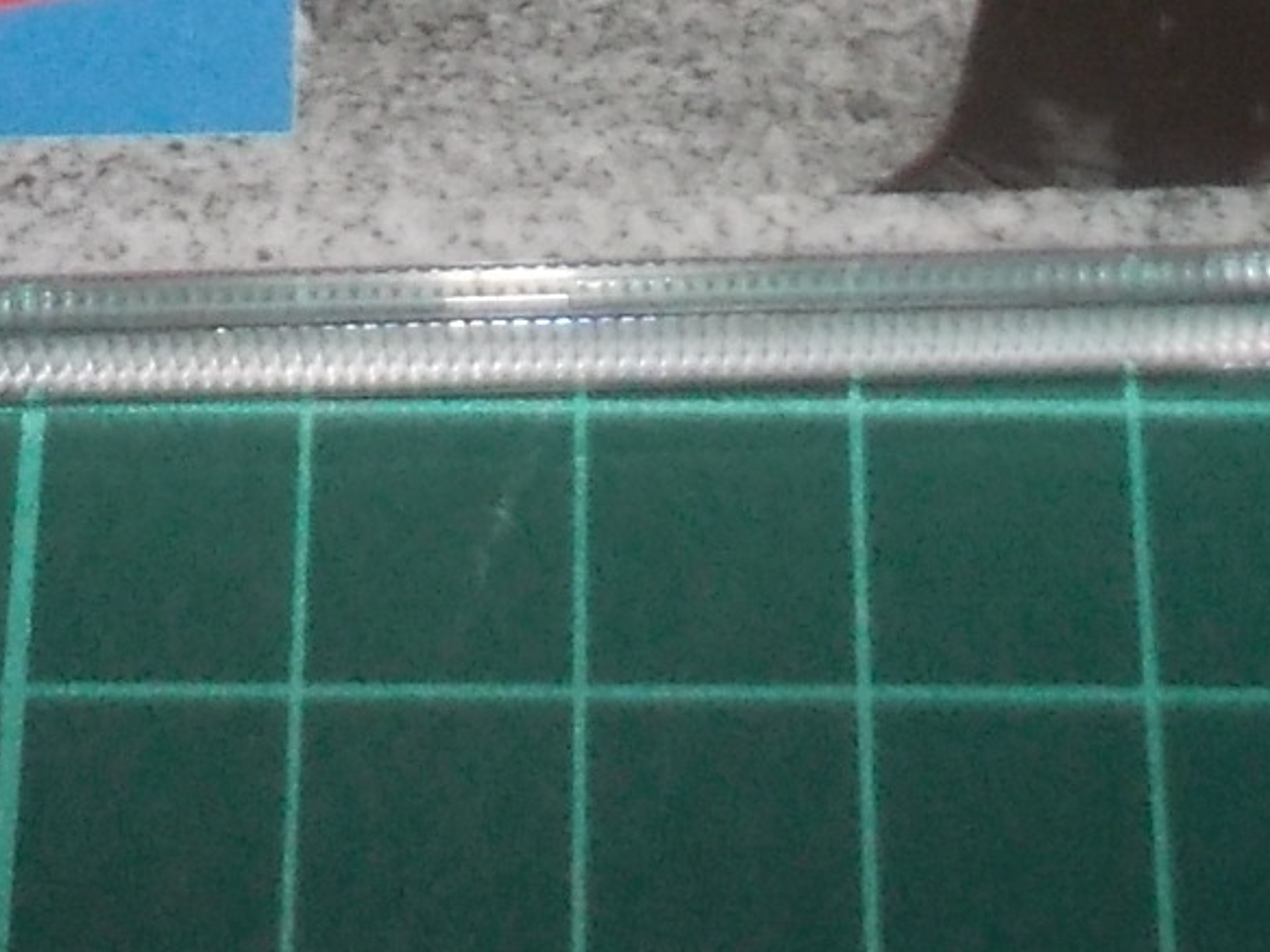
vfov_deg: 12.1
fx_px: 4145
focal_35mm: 113
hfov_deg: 17.4
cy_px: -741
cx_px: 475
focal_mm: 4.1
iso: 200
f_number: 3.3
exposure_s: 1/30
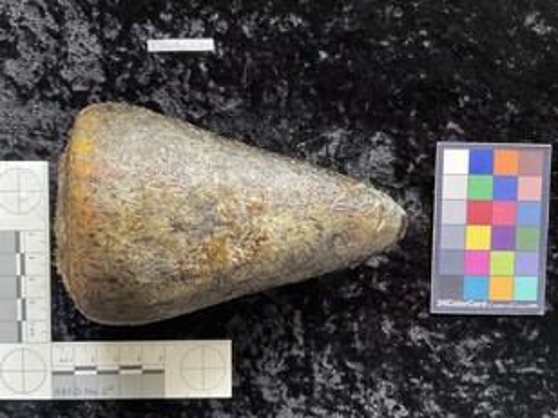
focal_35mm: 33
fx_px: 532
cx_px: 245
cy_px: 223
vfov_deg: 42.9
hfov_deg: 55.2
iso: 320
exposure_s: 1/40
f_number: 1.8
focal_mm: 3
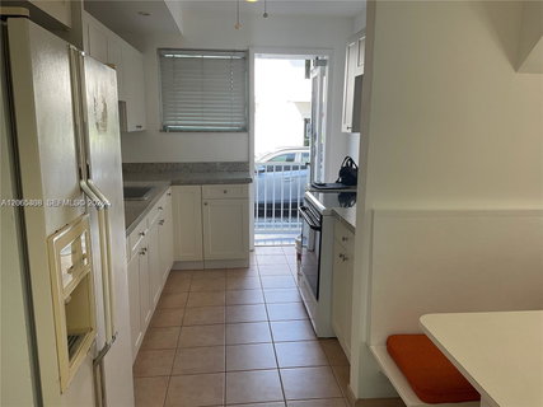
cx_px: 272
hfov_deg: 61.7
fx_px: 455
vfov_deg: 48.2
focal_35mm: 29
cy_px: 204
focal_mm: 3
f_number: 1.8
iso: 16
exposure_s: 1/133
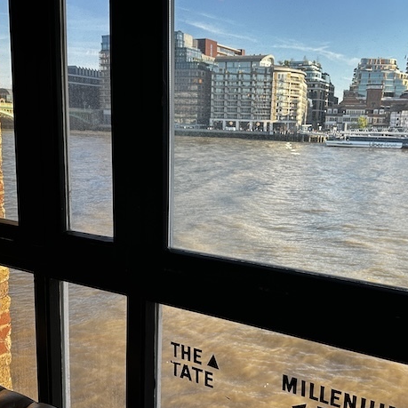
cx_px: 232
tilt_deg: -10.1
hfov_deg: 44.8
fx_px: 493
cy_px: 215
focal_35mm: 37
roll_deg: -1.9
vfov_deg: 44.9
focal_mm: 6.86
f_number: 1.78
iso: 80
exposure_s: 1/810
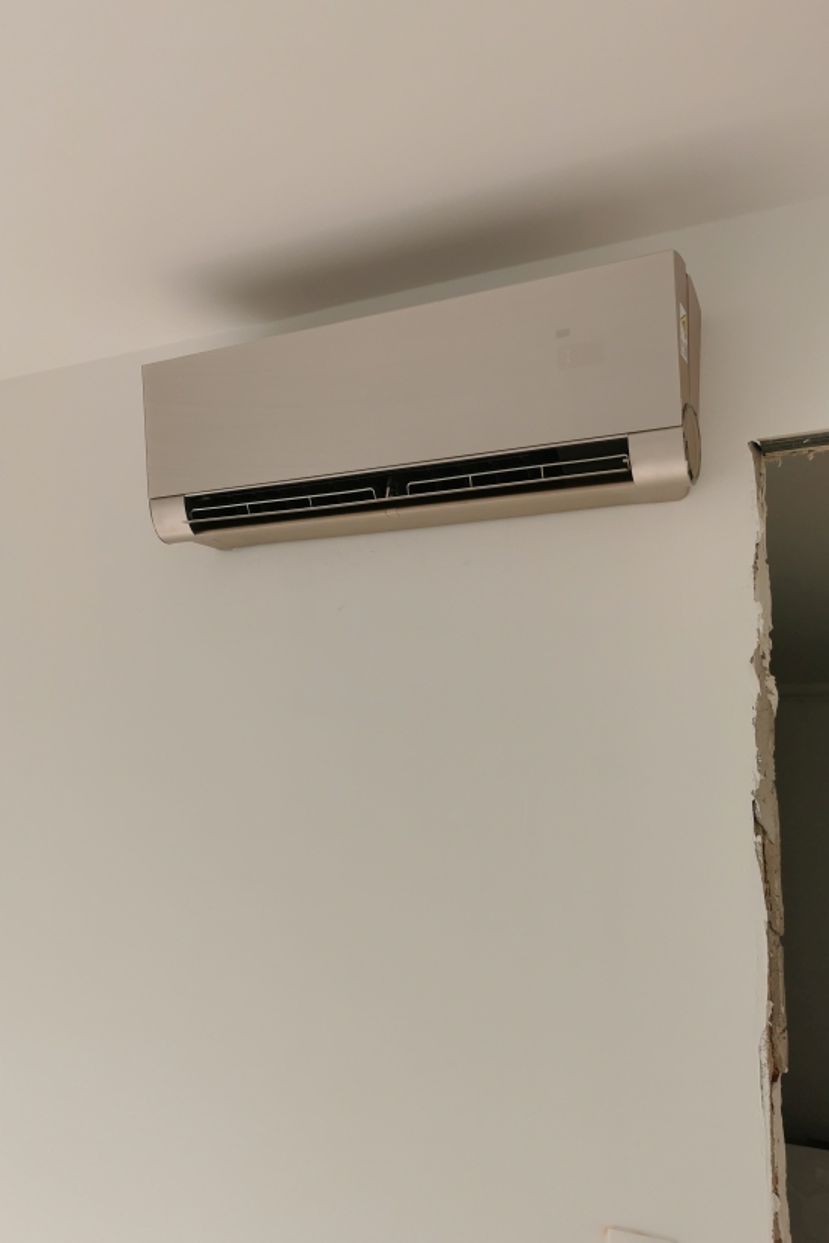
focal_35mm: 31
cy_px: 629
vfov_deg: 60.3
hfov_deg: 42.3
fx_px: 1070
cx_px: 363
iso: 50
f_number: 1.6
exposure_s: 1/2070
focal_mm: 5.56
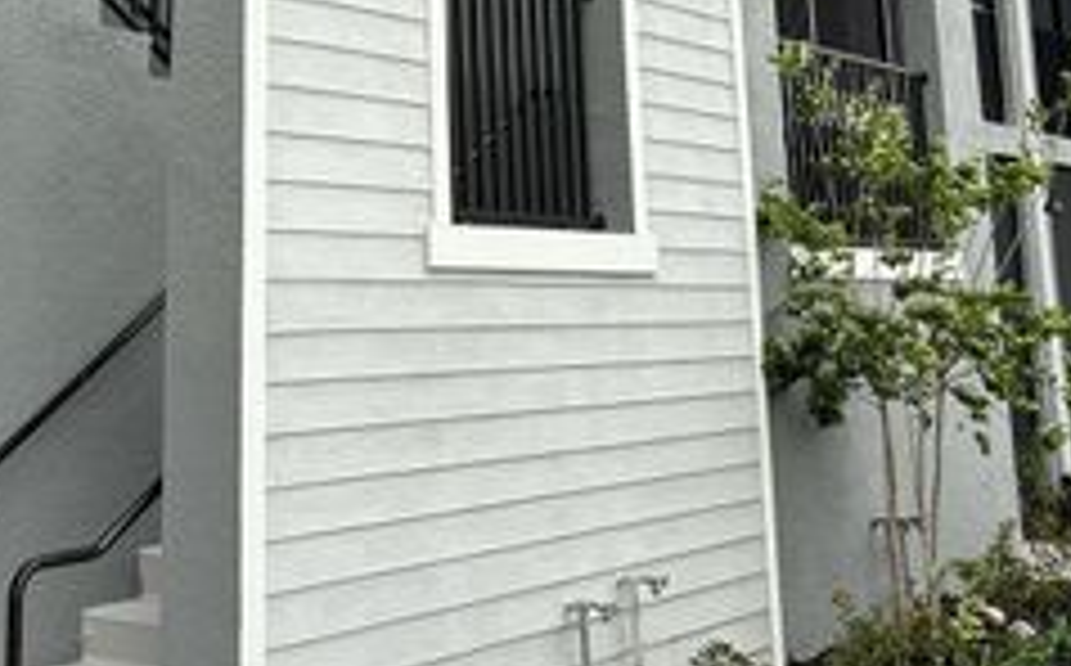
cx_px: 374
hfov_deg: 34.9
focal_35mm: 58
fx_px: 1691
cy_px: -110
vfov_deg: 20.9
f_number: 1.6
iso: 50
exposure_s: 1/935
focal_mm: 5.96
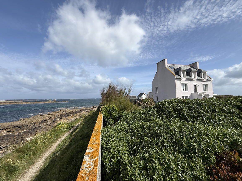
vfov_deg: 85.7
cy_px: 90
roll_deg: -0.4
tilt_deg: +4.1
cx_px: 121
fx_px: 98
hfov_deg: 102.1
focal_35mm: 14
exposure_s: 1/3125
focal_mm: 2.22
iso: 50
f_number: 2.2
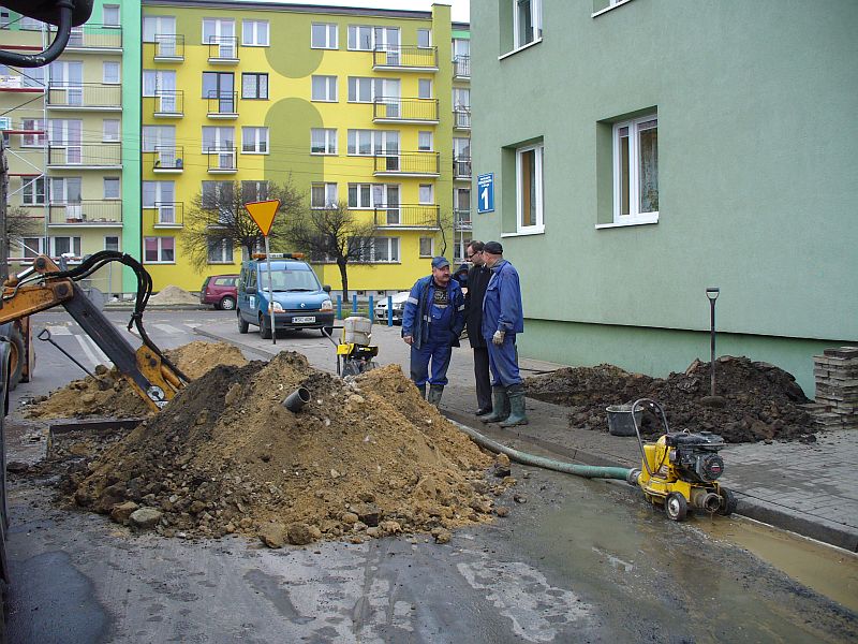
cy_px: 322
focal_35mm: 37
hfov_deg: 50.1
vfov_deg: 38.7
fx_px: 917
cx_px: 429
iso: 80
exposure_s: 1/80
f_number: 2.8
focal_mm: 6.1
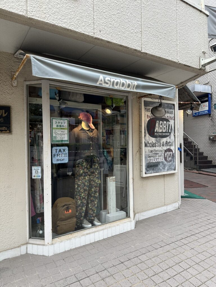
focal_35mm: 24
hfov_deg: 56.8
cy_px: 144
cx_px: 108
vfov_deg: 71.6
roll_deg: +0.9
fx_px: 200
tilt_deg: -0.4
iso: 80
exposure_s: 1/680
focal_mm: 6.86
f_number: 1.78
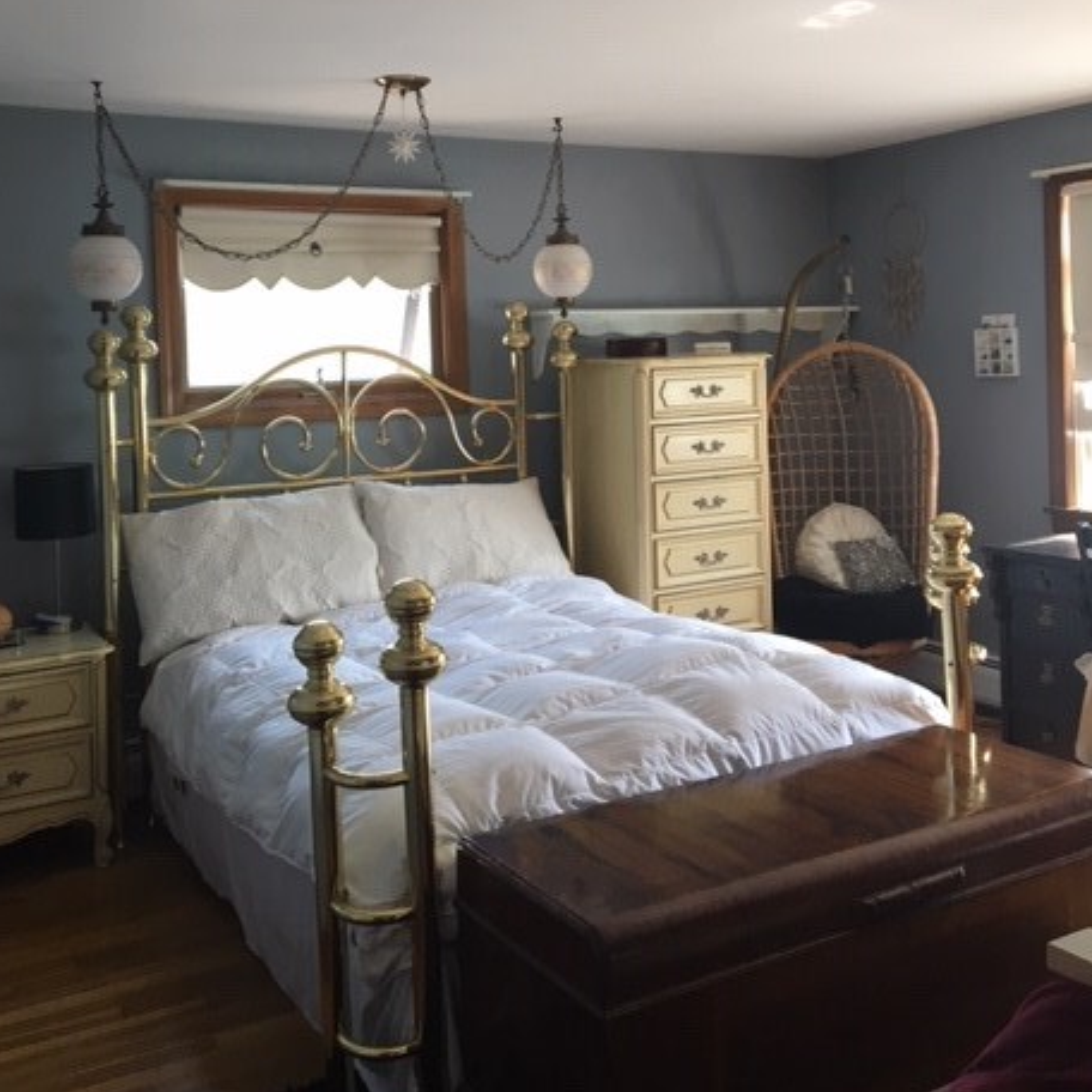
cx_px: 527
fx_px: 1285
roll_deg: +3.5
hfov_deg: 46.0
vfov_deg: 45.4
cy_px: 369
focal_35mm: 36
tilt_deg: -0.8
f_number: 2.2
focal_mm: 4.15
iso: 64
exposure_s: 1/30
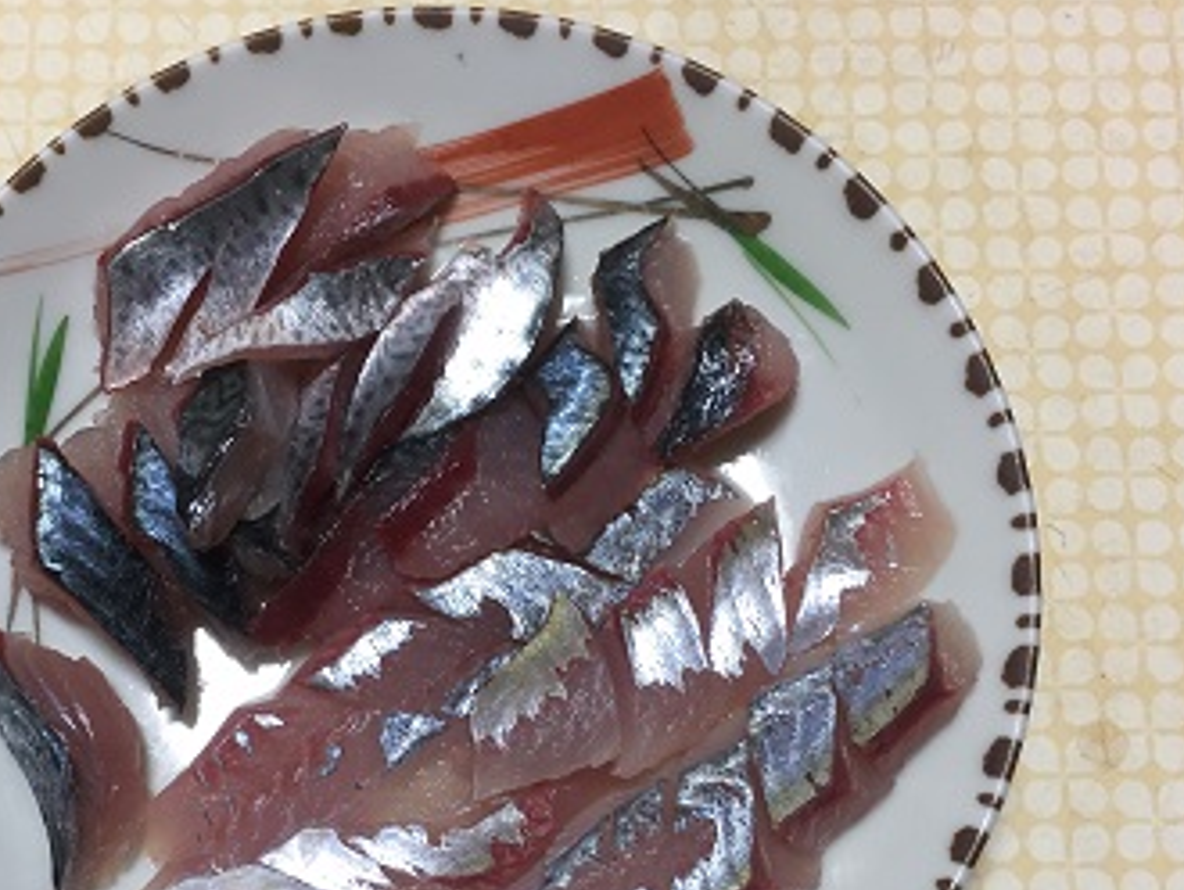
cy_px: 646
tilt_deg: -80.0
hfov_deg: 43.5
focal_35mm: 43
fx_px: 1472
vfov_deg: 33.1
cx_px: 452
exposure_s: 1/33
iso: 100
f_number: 2.2
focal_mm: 4.15
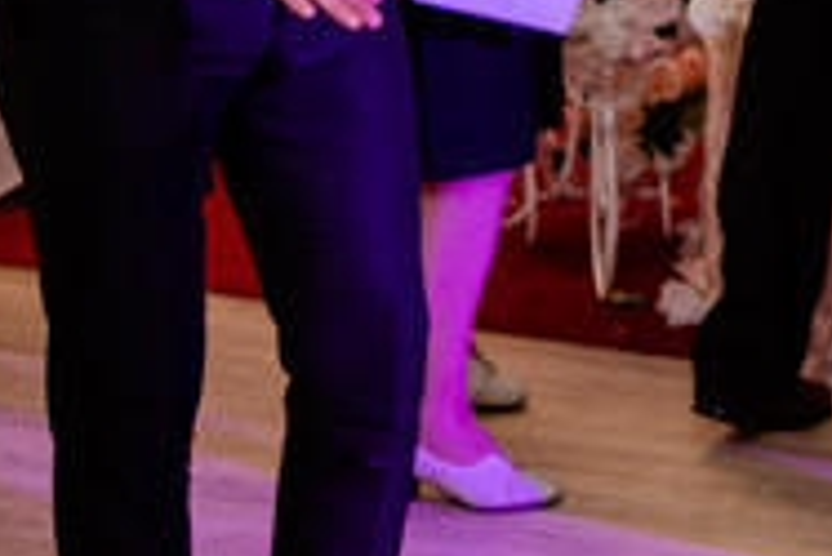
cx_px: 1188
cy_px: -149
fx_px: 2775
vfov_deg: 11.2
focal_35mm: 120
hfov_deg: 15.9
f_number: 1.4
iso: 800
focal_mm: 23
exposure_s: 1/200
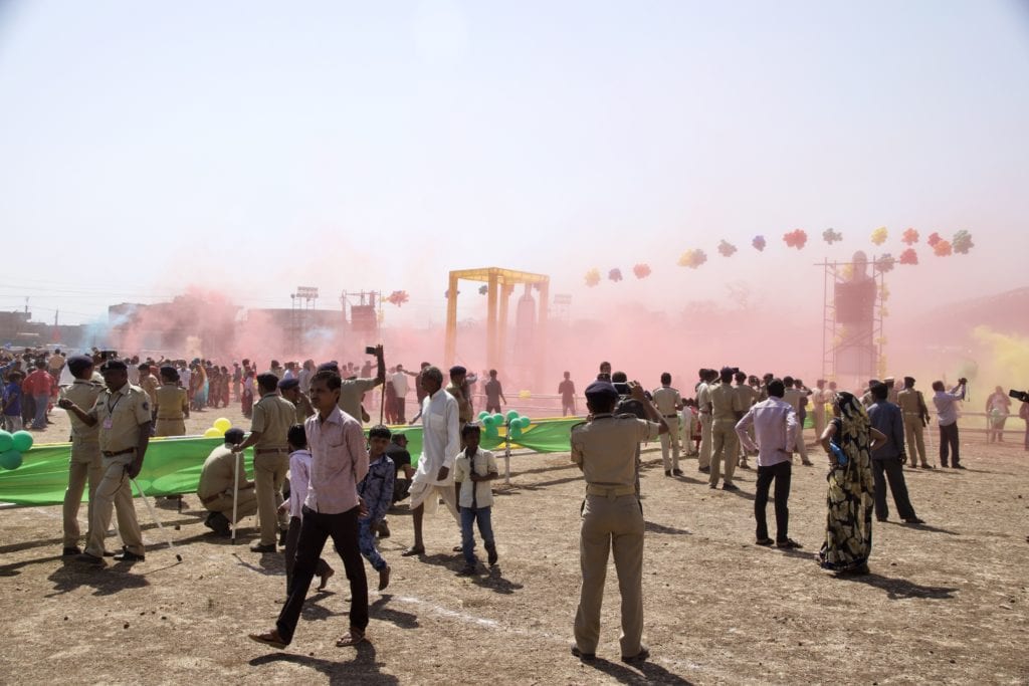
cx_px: 514
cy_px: 343
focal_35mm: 39
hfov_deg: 49.5
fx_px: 1115
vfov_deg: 34.2
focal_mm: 26
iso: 200
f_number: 10
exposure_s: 1/400
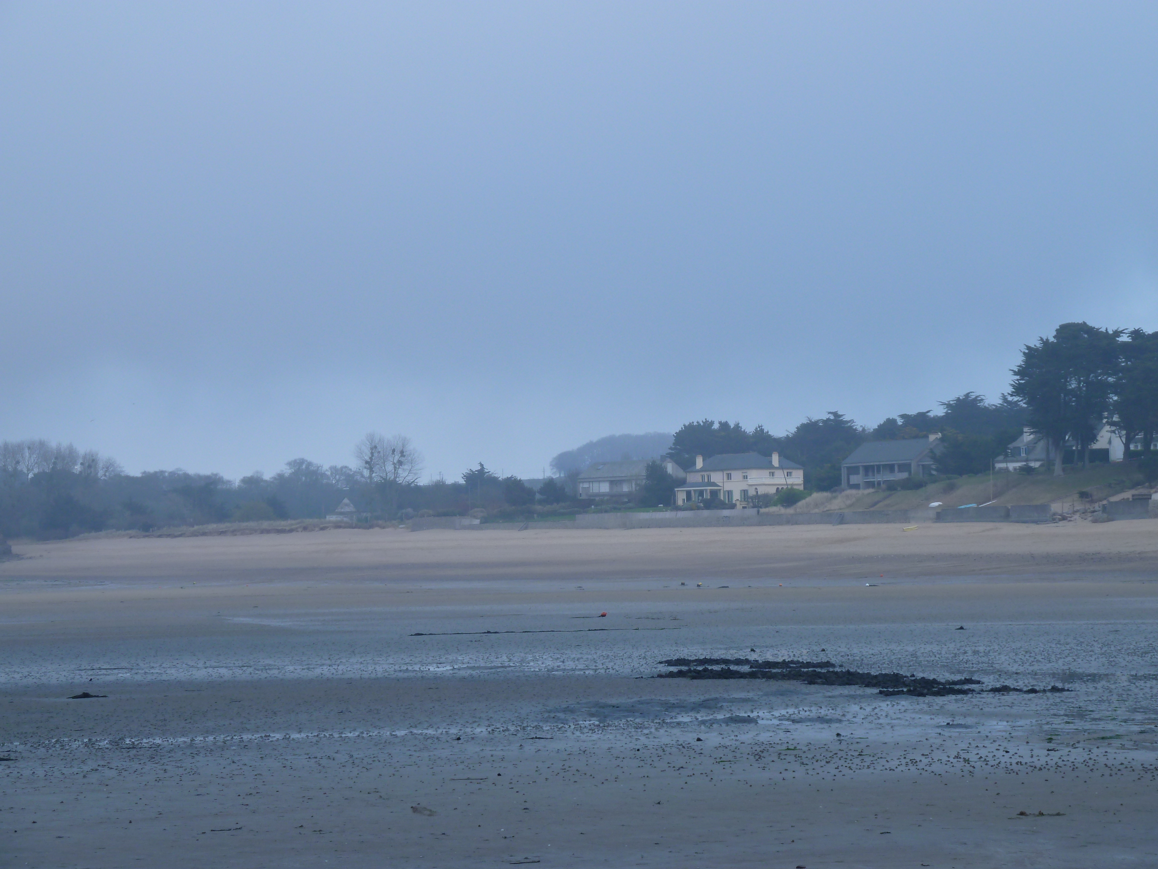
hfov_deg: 20.4
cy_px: 434
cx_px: 579
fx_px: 3211
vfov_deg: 15.4
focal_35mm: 96
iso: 80
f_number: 4.3
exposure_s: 1/125
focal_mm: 15.8
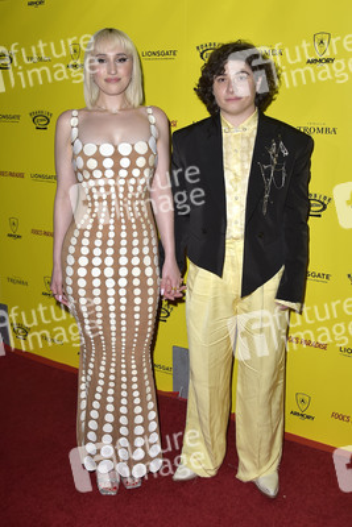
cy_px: 264
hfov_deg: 36.9
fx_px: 528
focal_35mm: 36
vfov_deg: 53.1
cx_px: 176
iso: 250
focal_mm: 36
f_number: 6.3
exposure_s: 1/250
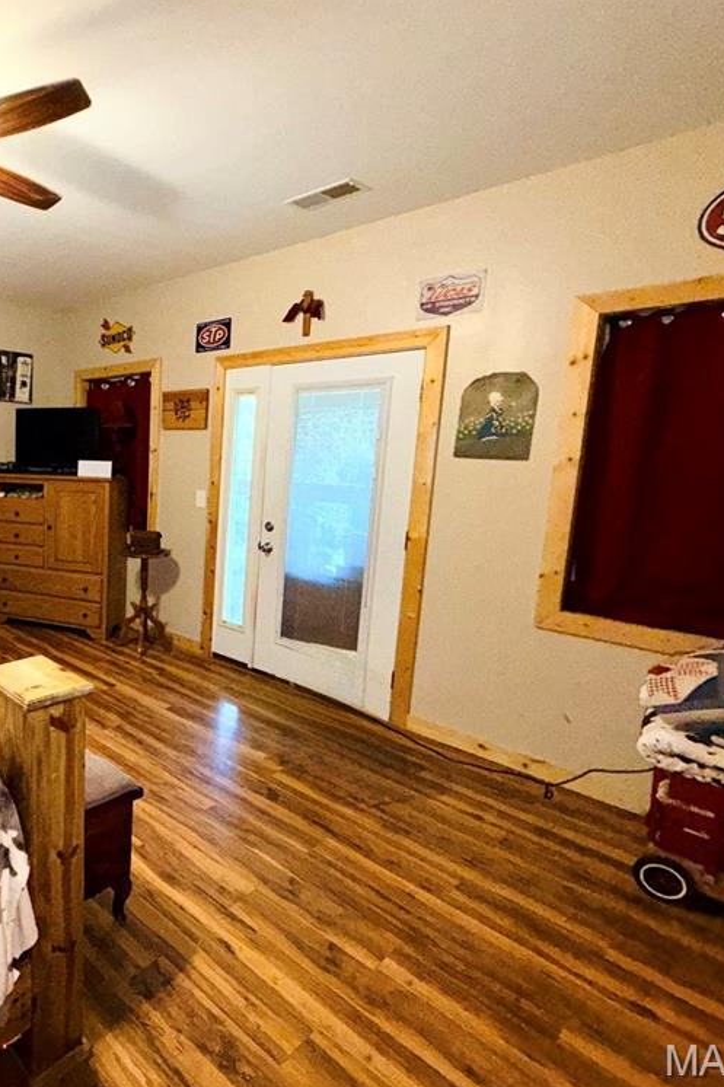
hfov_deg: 53.7
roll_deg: -0.8
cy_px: 532
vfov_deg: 84.0
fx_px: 604
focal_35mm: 20
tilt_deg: -8.6
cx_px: 66
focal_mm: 2.22
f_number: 2.2
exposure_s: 1/60
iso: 200
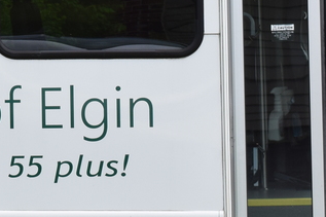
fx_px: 2498
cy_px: -40
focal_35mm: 276
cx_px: 28
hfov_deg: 7.4
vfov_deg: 5.0
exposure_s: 1/320
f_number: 9
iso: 200
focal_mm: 36
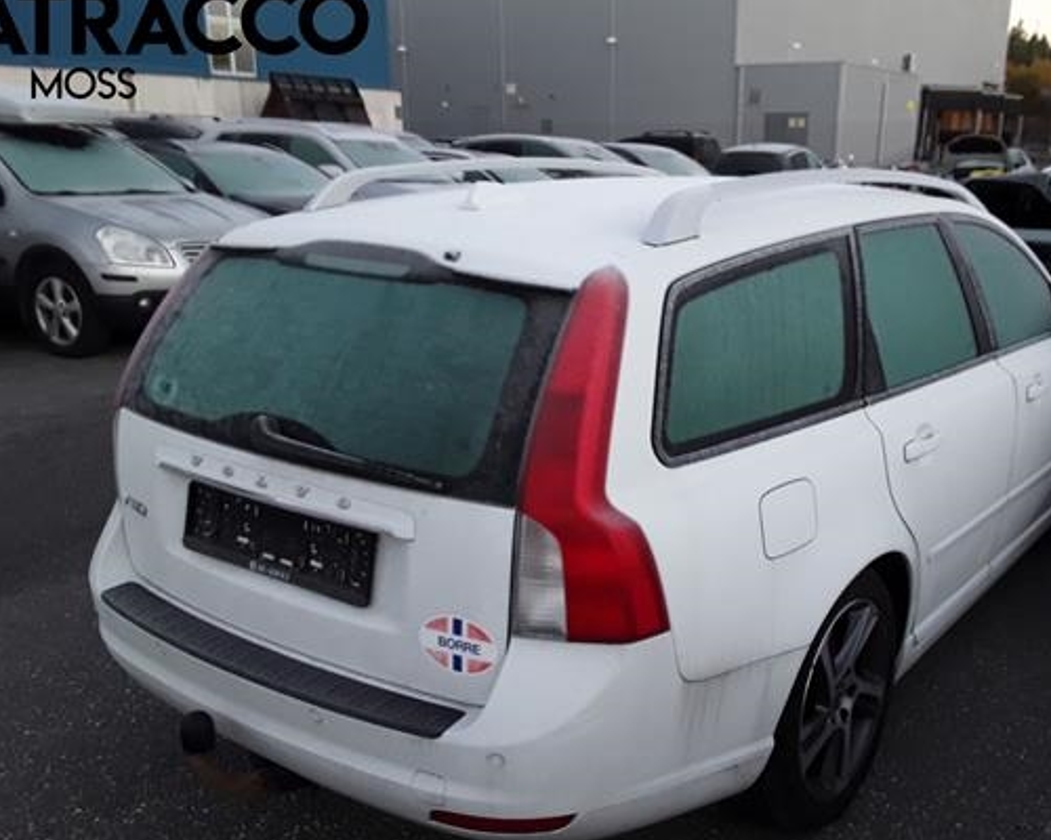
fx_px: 1089
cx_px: 637
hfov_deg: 51.2
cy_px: 487
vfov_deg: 42.1
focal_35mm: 35
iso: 50
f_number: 1.9
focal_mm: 2.91
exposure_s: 1/50
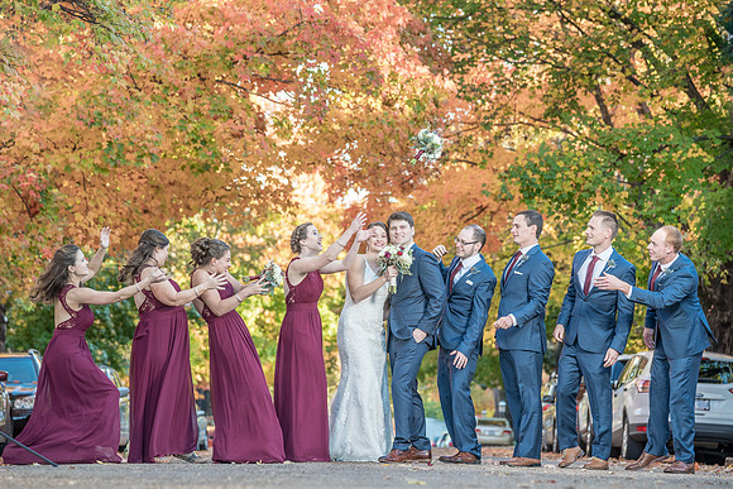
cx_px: 376
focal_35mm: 154
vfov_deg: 8.9
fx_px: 3127
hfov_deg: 13.4
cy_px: 255
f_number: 5.6
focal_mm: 147
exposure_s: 1/250
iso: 800
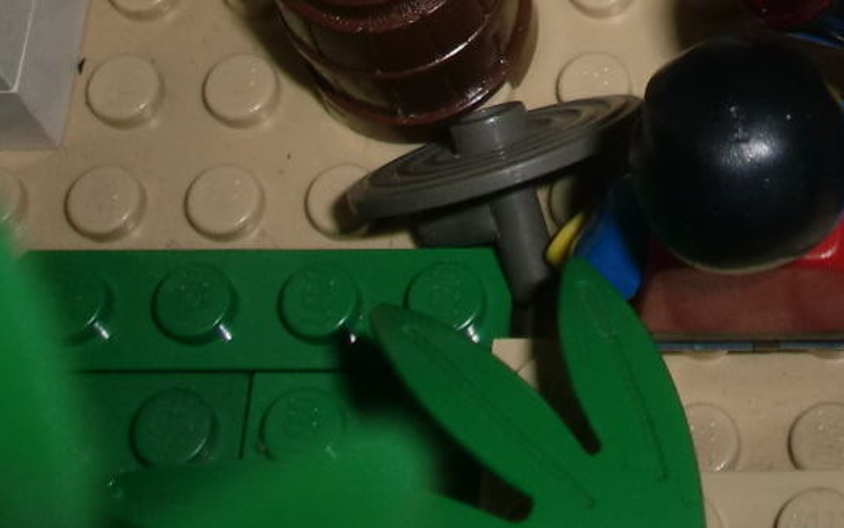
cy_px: -396
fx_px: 2508
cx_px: 898
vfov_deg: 11.3
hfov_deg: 18.5
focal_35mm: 109
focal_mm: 5.58
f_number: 8.4
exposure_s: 1/50
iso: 64
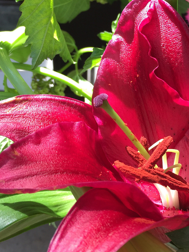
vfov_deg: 37.3
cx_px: 106
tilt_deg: -43.1
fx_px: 371
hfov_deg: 28.5
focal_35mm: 51
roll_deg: -2.0
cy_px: 97
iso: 32
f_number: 2.2
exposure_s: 1/107
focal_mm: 4.15
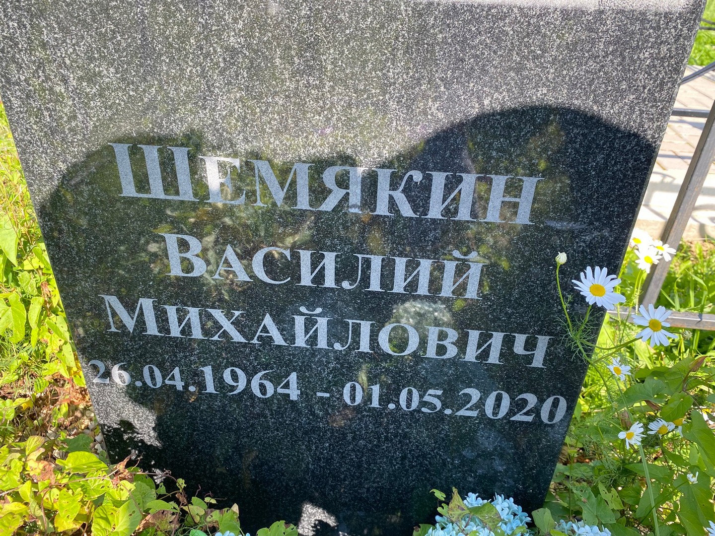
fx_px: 537
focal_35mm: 26
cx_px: 358
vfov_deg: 53.1
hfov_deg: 67.3
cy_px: 268
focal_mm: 4.25
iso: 32
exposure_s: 1/283
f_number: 1.8
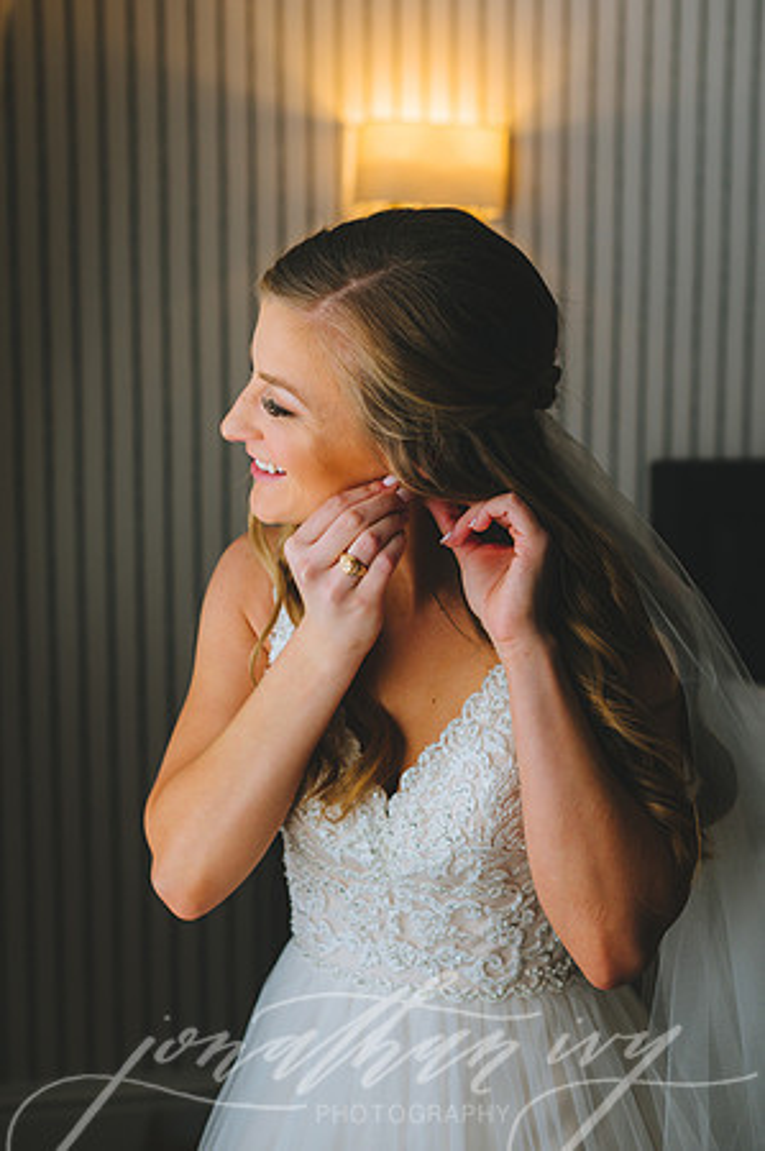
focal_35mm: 50
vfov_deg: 39.6
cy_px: 576
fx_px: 1597
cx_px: 382
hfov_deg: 26.9
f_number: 3.5
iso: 250
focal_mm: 50
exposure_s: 1/250
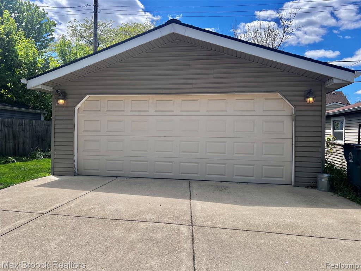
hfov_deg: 67.3
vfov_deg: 53.1
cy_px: 136
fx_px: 271
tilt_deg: +0.4
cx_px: 180
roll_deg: -0.6
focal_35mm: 26
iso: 50
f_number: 1.5
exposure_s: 1/3968
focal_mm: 5.7
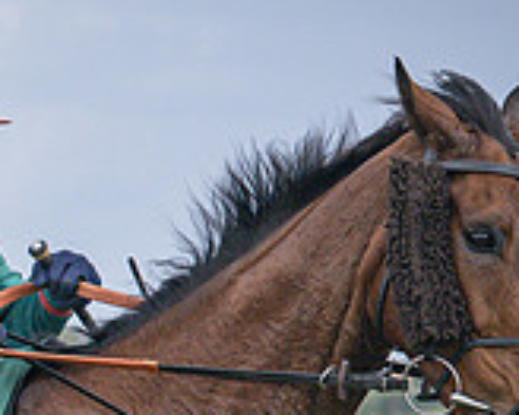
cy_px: 635
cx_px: 770
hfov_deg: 4.6
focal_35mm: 422
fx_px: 6478
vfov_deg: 3.6
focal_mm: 70
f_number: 4
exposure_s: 1/4000
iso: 400
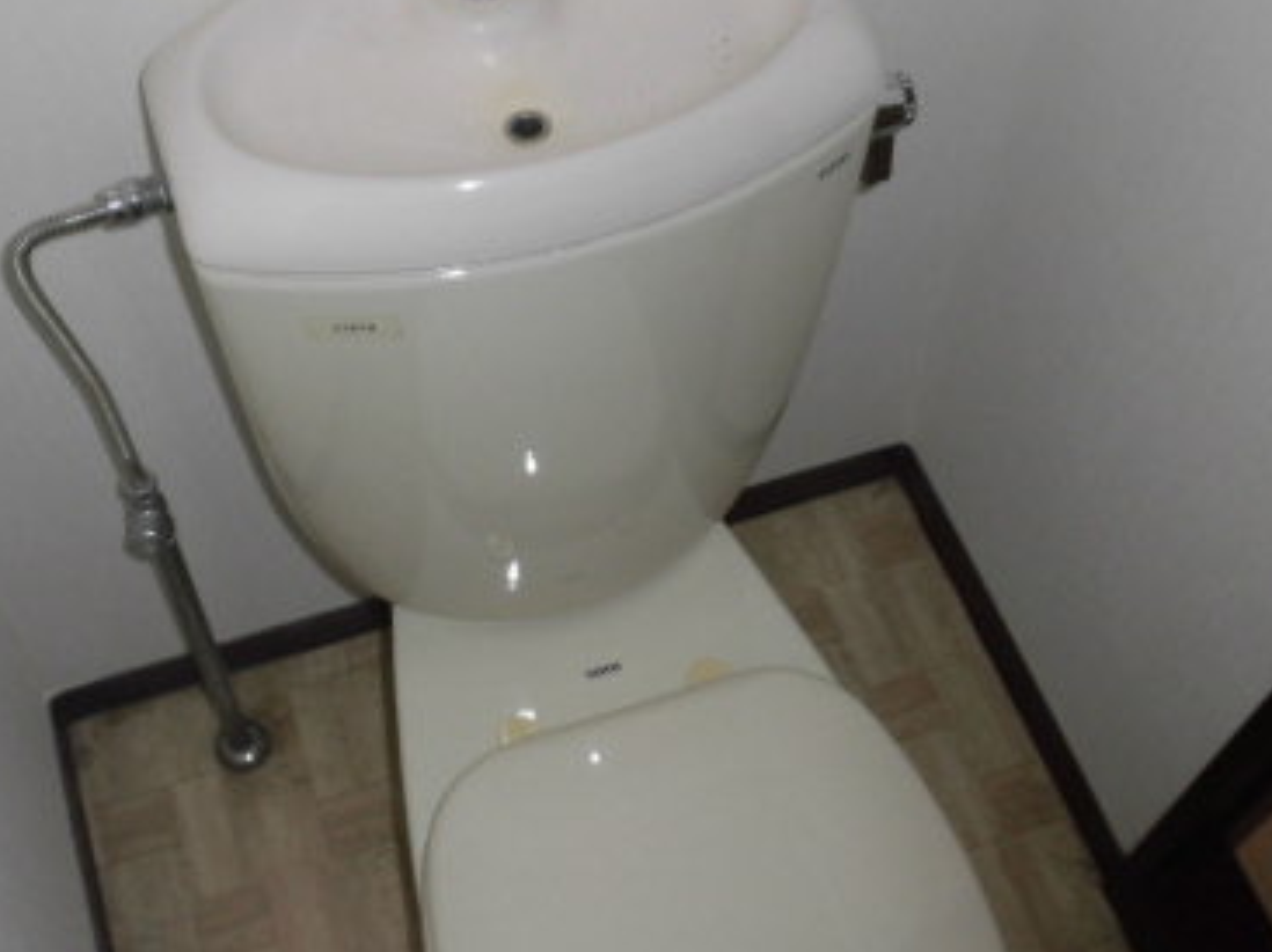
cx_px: 566
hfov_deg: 44.7
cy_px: 598
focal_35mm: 42
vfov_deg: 34.1
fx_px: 1542
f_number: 3.1
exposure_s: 1/15
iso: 100
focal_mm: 4.3
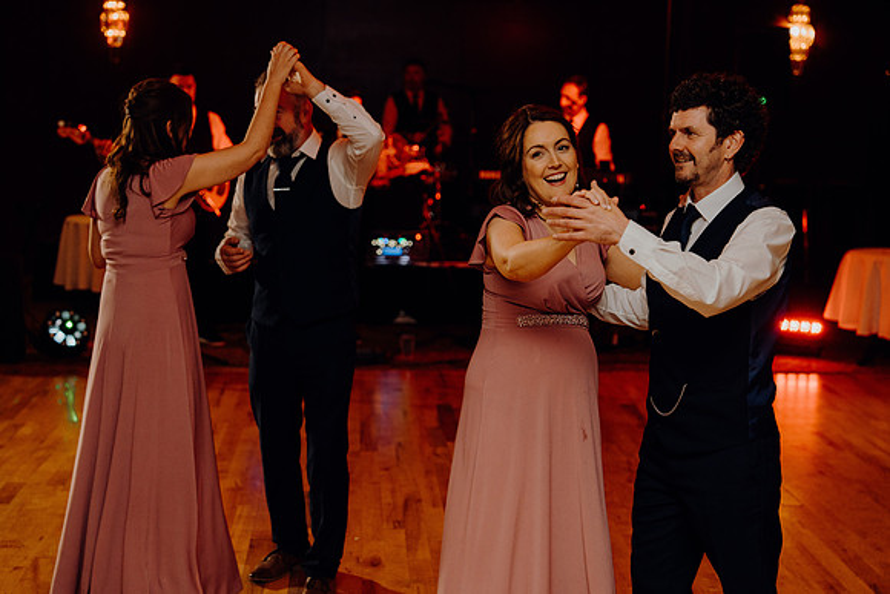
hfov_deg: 31.9
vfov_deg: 21.6
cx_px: 445
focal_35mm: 63
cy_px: 297
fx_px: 1558
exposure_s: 1/160
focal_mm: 63
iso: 1250
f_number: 2.8
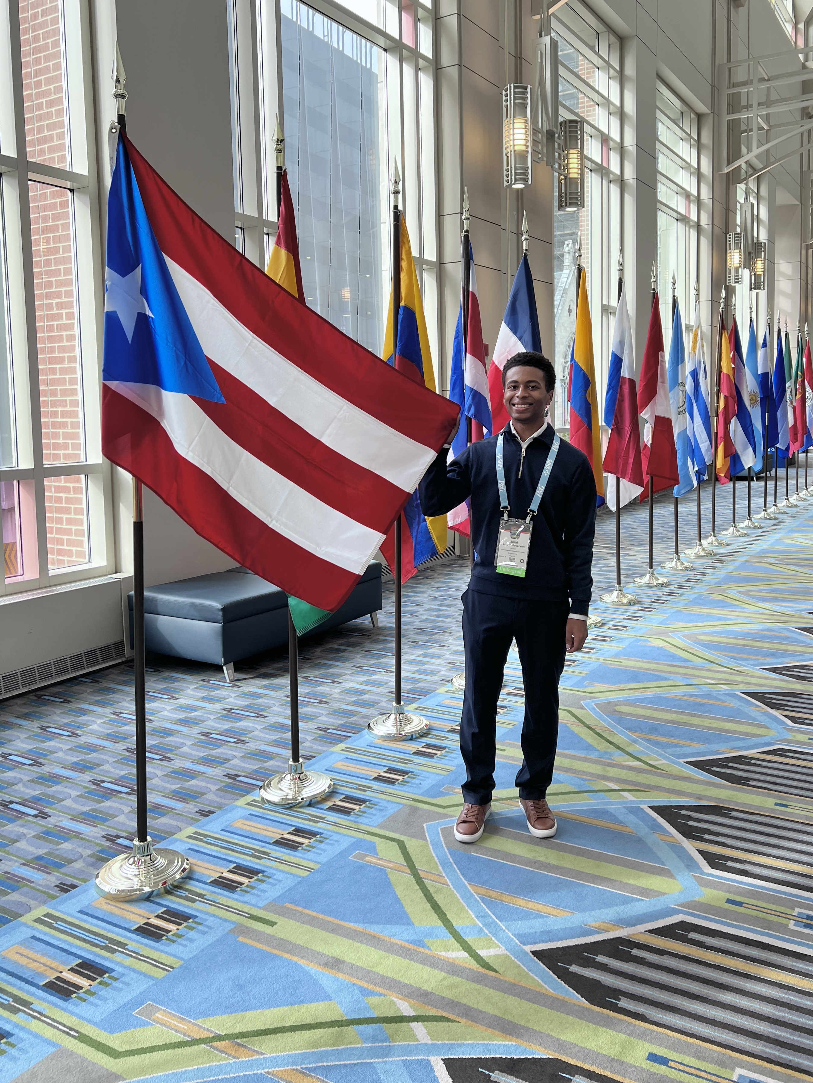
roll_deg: +0.3
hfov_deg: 53.1
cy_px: 542
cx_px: 406
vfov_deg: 67.3
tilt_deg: -3.7
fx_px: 814
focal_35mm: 26
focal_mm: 5.7
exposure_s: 1/120
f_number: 1.5
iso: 50
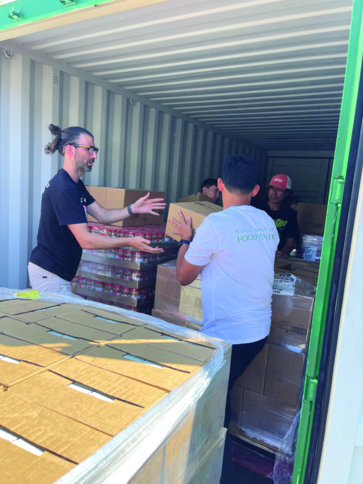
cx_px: 182
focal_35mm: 25
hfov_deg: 54.9
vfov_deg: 69.4
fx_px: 350
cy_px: 242
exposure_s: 1/507
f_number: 1.6
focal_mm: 5.1
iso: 32
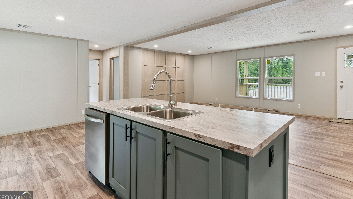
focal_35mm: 18
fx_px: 168
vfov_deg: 60.7
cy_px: 84
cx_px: 175
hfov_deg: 92.7
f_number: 8
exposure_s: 1/10
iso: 250
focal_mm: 17
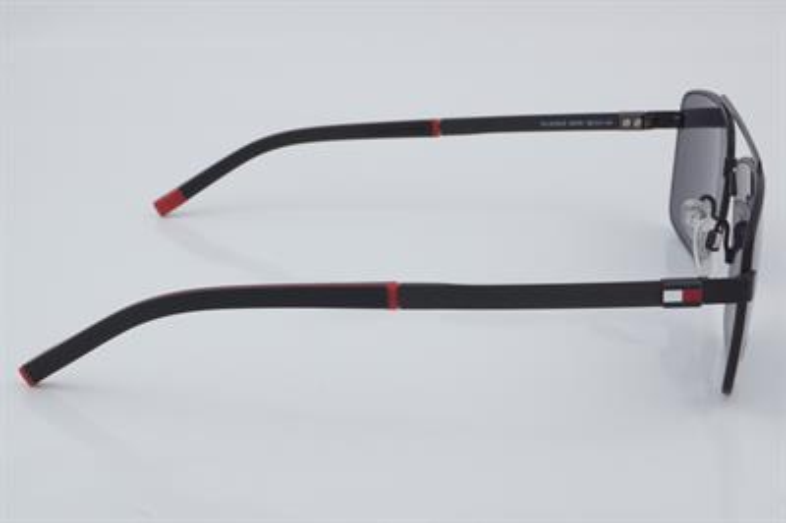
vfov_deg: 18.2
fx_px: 1636
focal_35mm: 75
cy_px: 262
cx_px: 393
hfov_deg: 27.0
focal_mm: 50
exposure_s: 1/4
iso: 100
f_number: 32
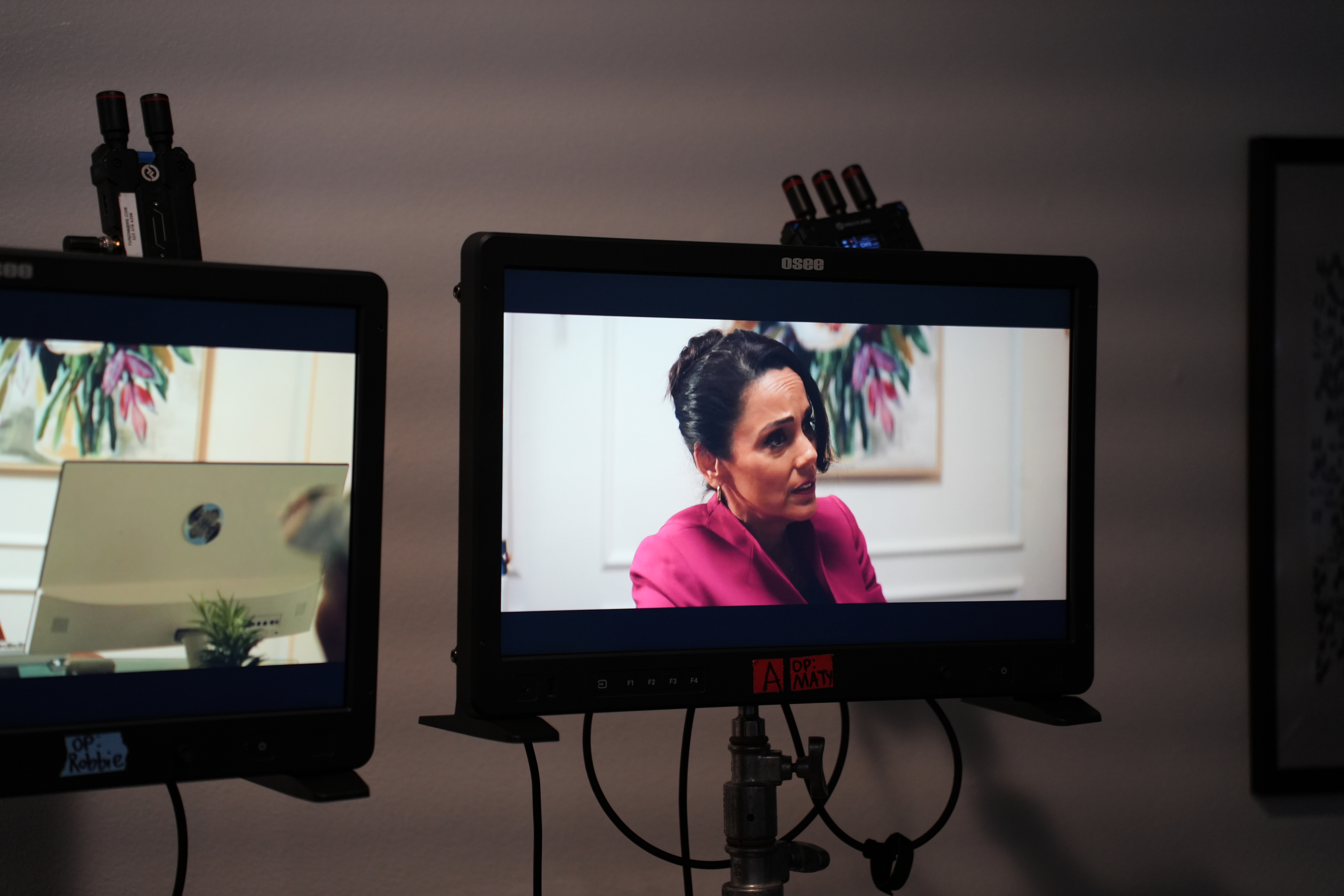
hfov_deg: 27.0
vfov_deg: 18.2
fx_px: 2800
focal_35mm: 75
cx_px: 672
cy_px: 448
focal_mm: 75
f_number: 2.8
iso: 2000
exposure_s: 1/500
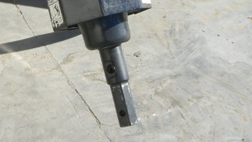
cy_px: -17
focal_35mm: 81
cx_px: 49
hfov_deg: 25.7
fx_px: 541
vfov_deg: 14.6
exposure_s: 1/320
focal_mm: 6.2
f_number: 4.3
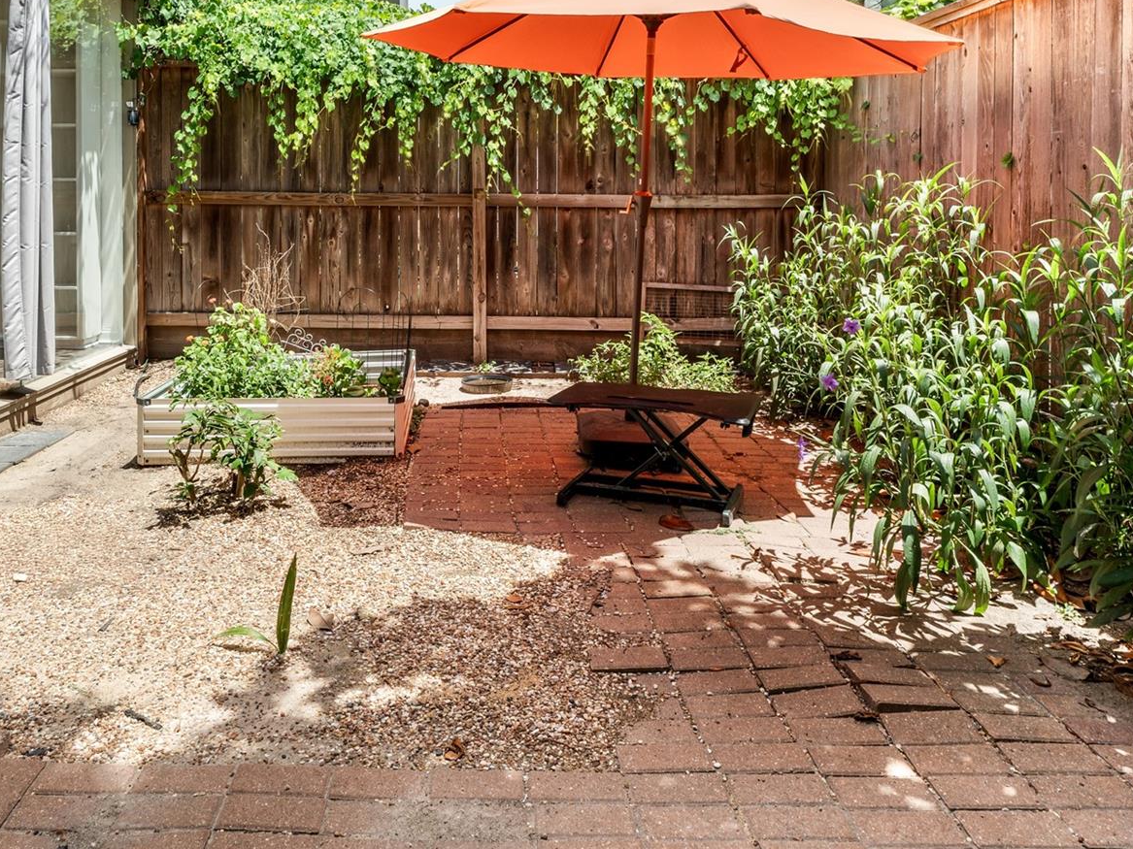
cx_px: 491
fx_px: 884
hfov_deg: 65.1
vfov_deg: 49.1
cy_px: 199
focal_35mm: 27
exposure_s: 1/15
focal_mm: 16
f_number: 9
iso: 200
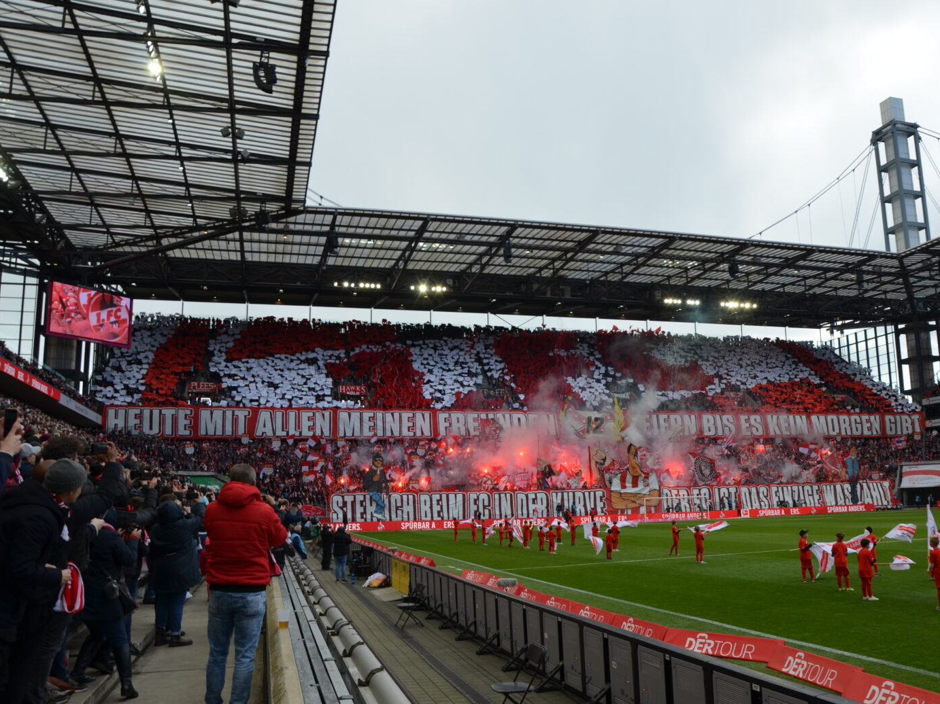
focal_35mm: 30
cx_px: 520
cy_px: 348
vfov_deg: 46.8
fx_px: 815
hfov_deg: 59.8
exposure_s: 1/250
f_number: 8
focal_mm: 18
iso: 200
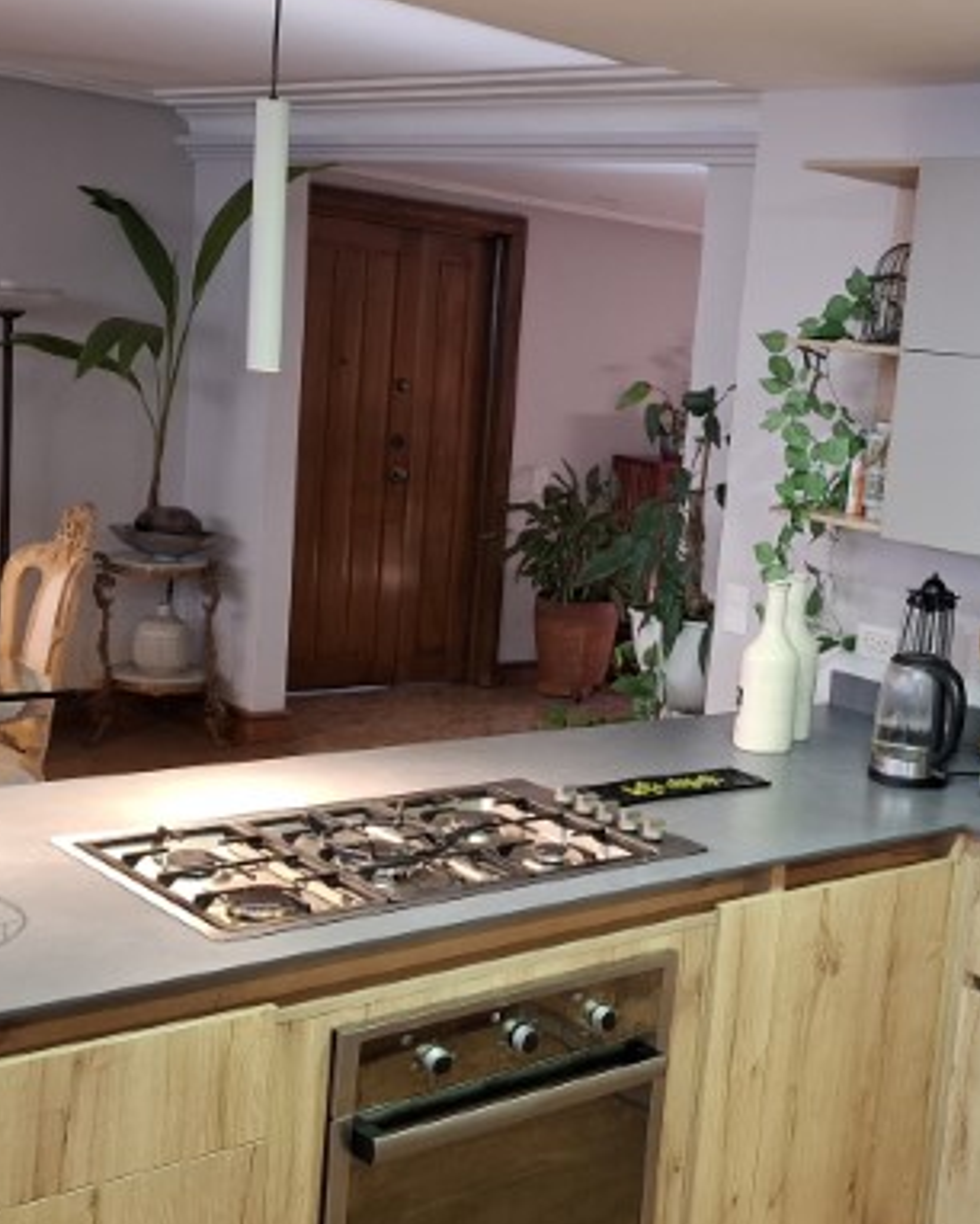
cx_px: 769
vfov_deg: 39.5
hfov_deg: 31.4
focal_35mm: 47
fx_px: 1703
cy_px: 673
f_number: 1.8
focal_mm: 5.54
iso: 320
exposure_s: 1/33
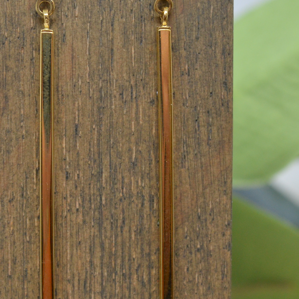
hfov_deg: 14.5
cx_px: 117
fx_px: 1173
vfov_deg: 14.5
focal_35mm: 120
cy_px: 122
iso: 1000
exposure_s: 1/125
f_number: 9
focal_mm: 40
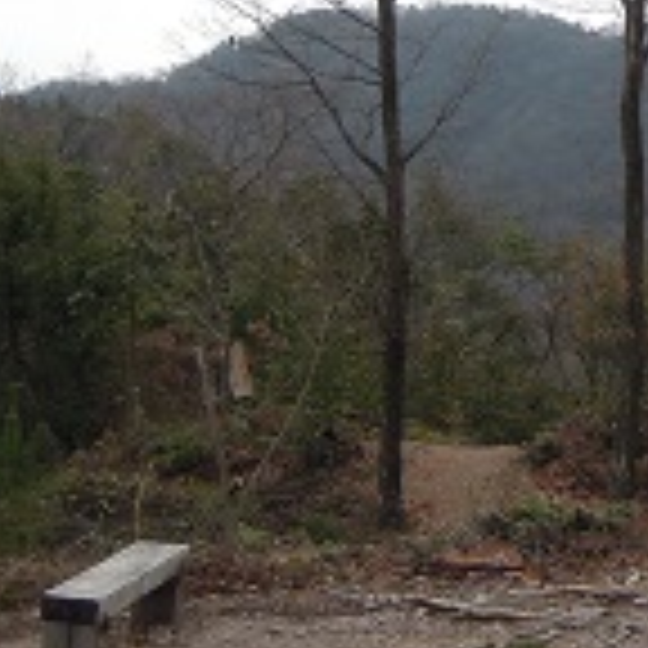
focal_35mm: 86
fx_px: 1821
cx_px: 684
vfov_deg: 20.1
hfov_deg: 19.5
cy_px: 194
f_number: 3.2
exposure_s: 1/640
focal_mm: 6.3
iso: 160
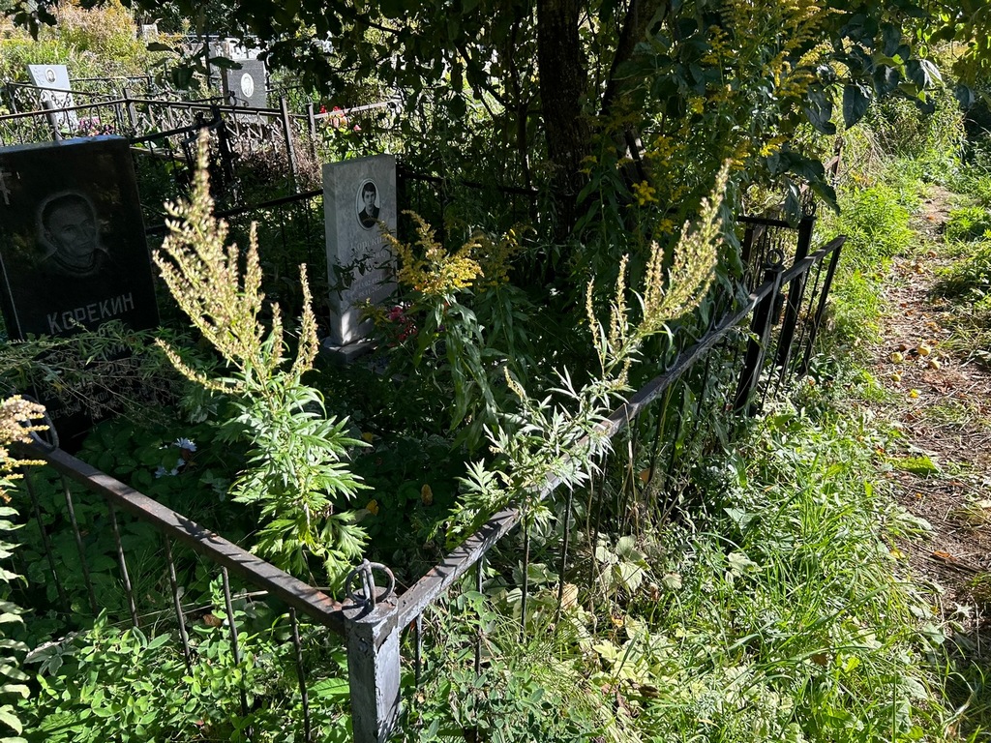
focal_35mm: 26
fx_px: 744
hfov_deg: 67.3
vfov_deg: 53.1
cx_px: 496
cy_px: 372
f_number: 1.5
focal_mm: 5.7
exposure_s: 1/1147
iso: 50
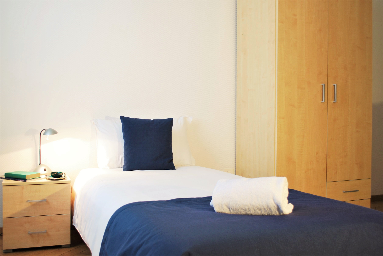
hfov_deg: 53.1
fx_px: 383
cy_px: 128
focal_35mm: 36
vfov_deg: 37.0
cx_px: 192
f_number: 4.2
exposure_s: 1/5
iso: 100
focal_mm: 24
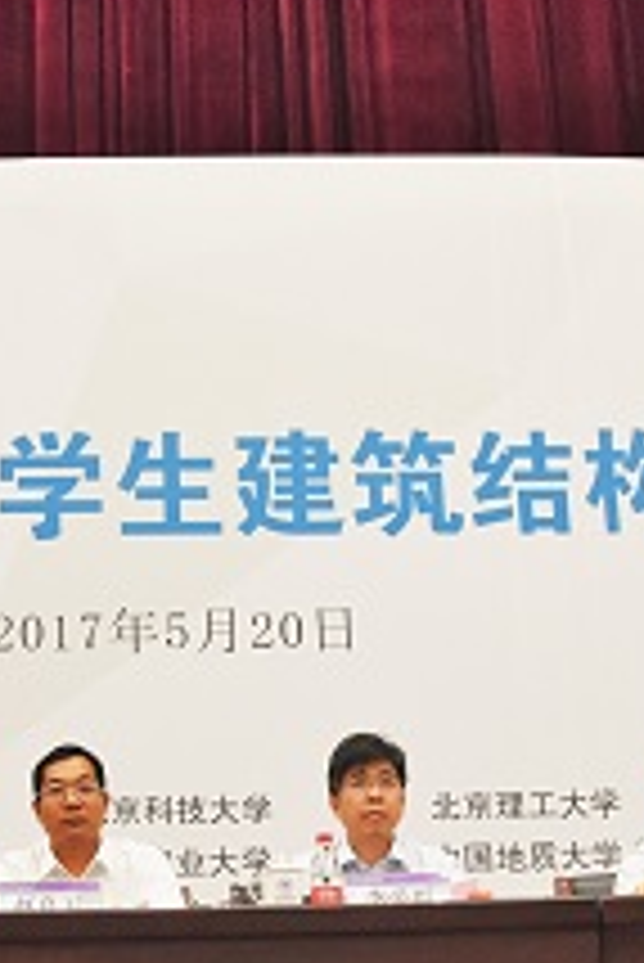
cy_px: 677
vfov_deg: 31.5
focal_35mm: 63
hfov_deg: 21.5
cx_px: 176
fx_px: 1688
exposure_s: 1/60
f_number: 4
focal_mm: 18
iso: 1800
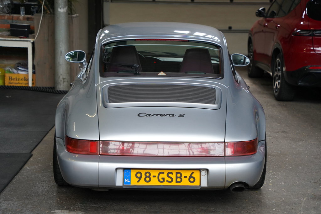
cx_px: 160
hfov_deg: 26.3
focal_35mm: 77
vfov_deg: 17.7
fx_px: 687
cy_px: 107
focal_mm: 77
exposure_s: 1/640
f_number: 4
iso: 2000
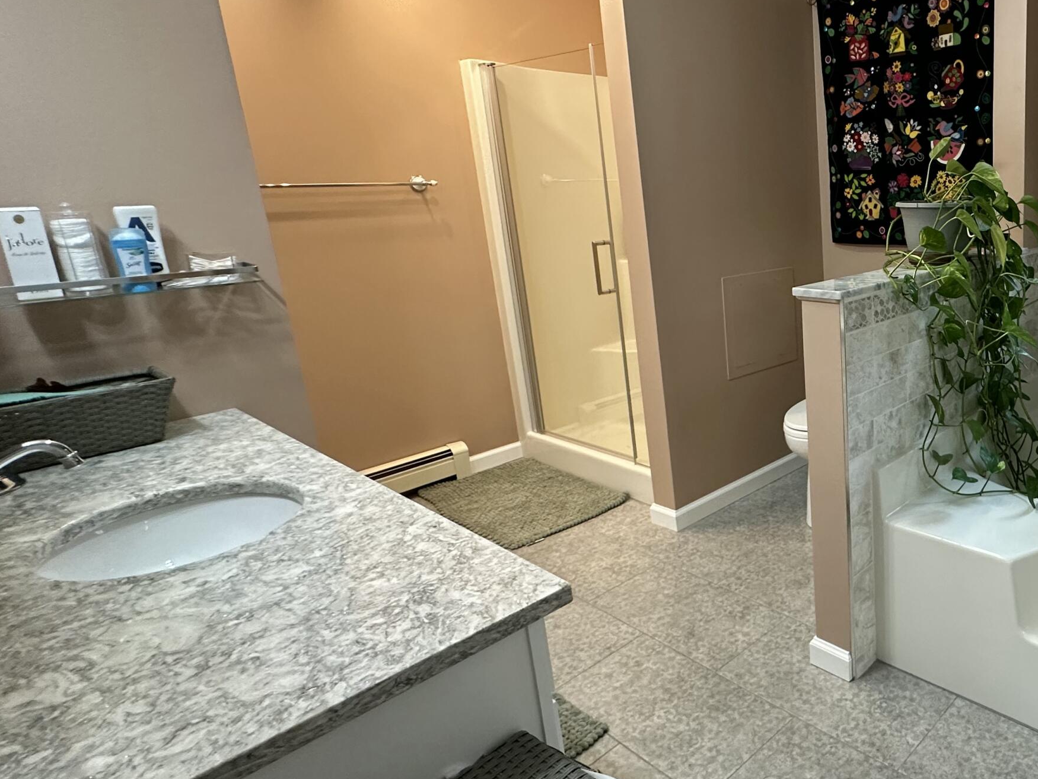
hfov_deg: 63.1
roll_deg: +1.5
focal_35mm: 24
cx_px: 879
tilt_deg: -13.2
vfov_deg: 56.7
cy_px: 348
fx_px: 720
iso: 250
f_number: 2.2
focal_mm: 2.22
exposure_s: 1/60
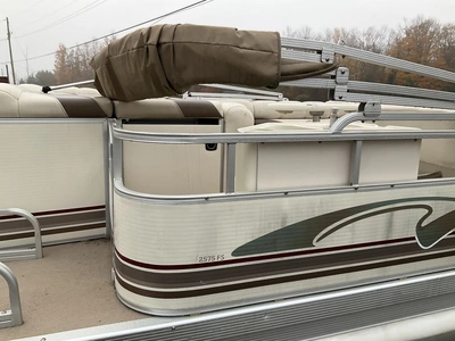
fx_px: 381
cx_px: 228
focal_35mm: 29
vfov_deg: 48.2
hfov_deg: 61.7
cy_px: 170
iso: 20
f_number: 1.8
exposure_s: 1/145
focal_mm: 3
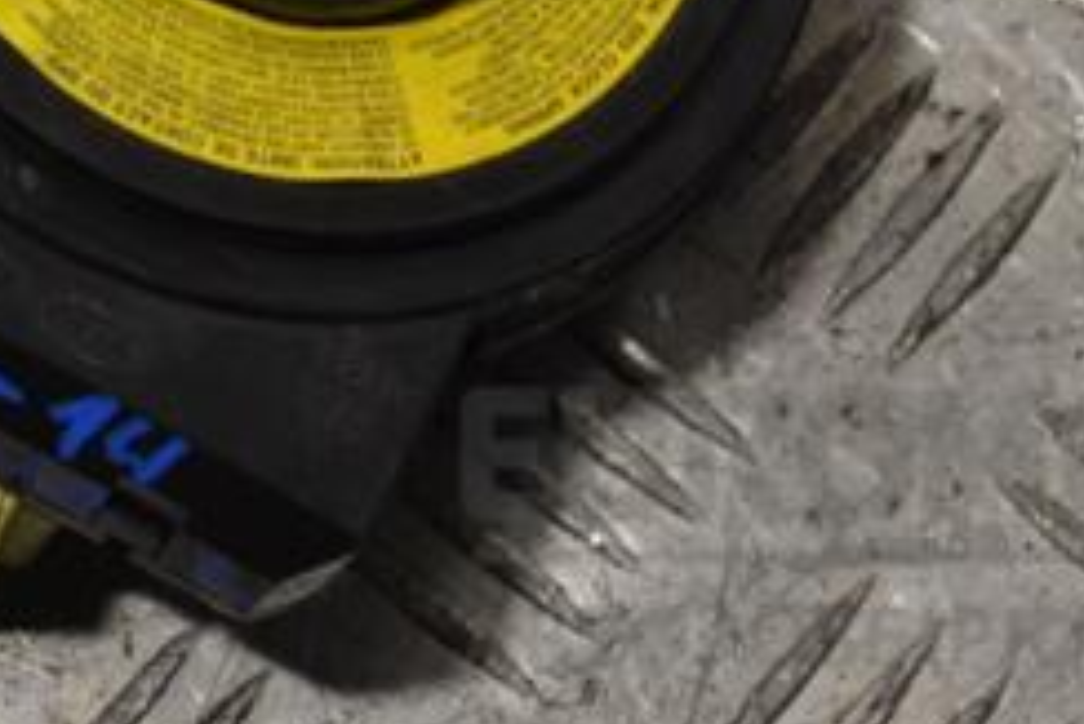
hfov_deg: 11.6
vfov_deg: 7.7
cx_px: 378
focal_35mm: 177
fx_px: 5333
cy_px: -138
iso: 360
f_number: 5.6
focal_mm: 48
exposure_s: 1/125
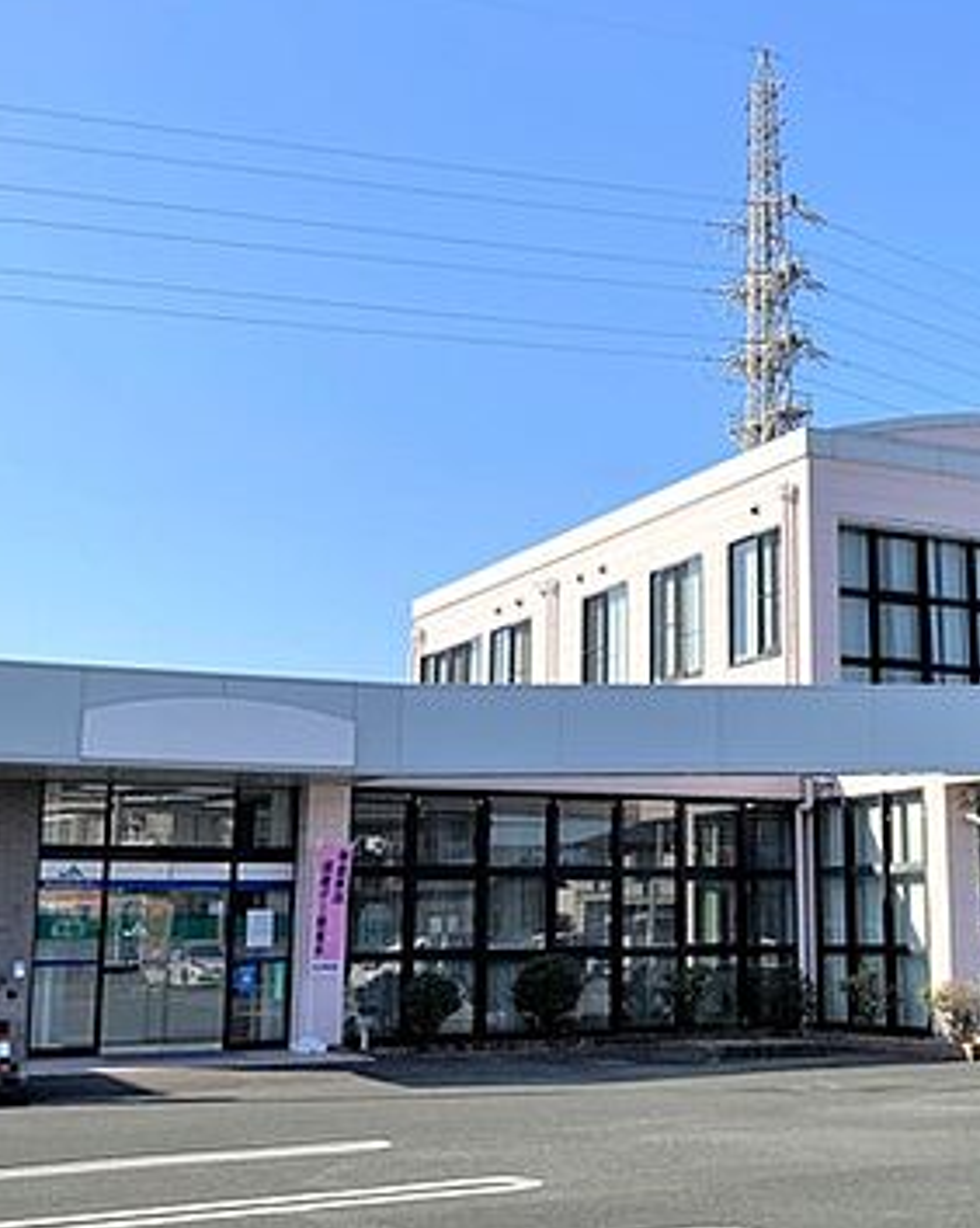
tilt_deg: +9.7
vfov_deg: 38.8
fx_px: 1742
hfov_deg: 30.7
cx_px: 768
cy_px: 600
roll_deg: -2.0
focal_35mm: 48
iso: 20
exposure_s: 1/1946
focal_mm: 3.99
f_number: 1.8
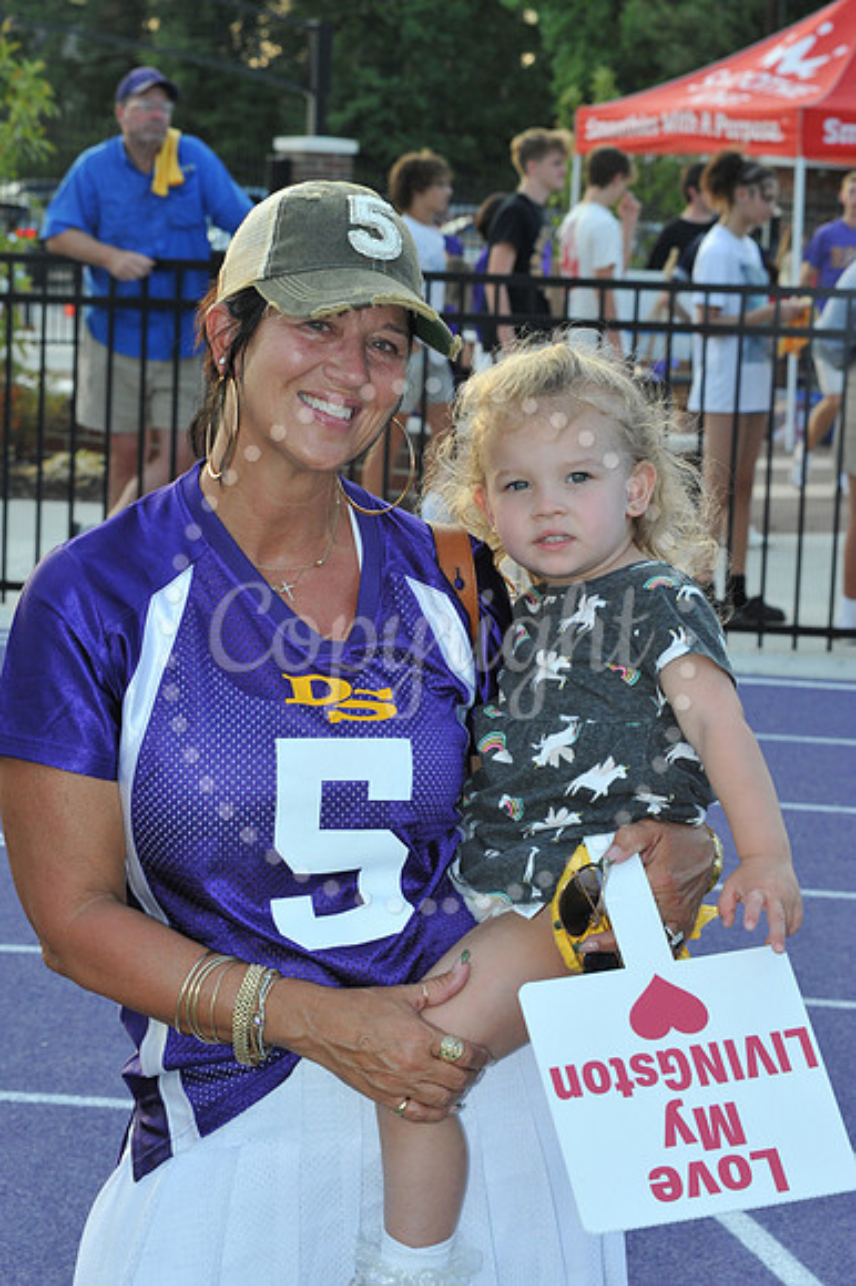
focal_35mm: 92
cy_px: 643
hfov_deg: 14.8
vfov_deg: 22.2
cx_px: 428
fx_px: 3285
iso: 1600
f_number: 13
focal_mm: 92
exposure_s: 1/250
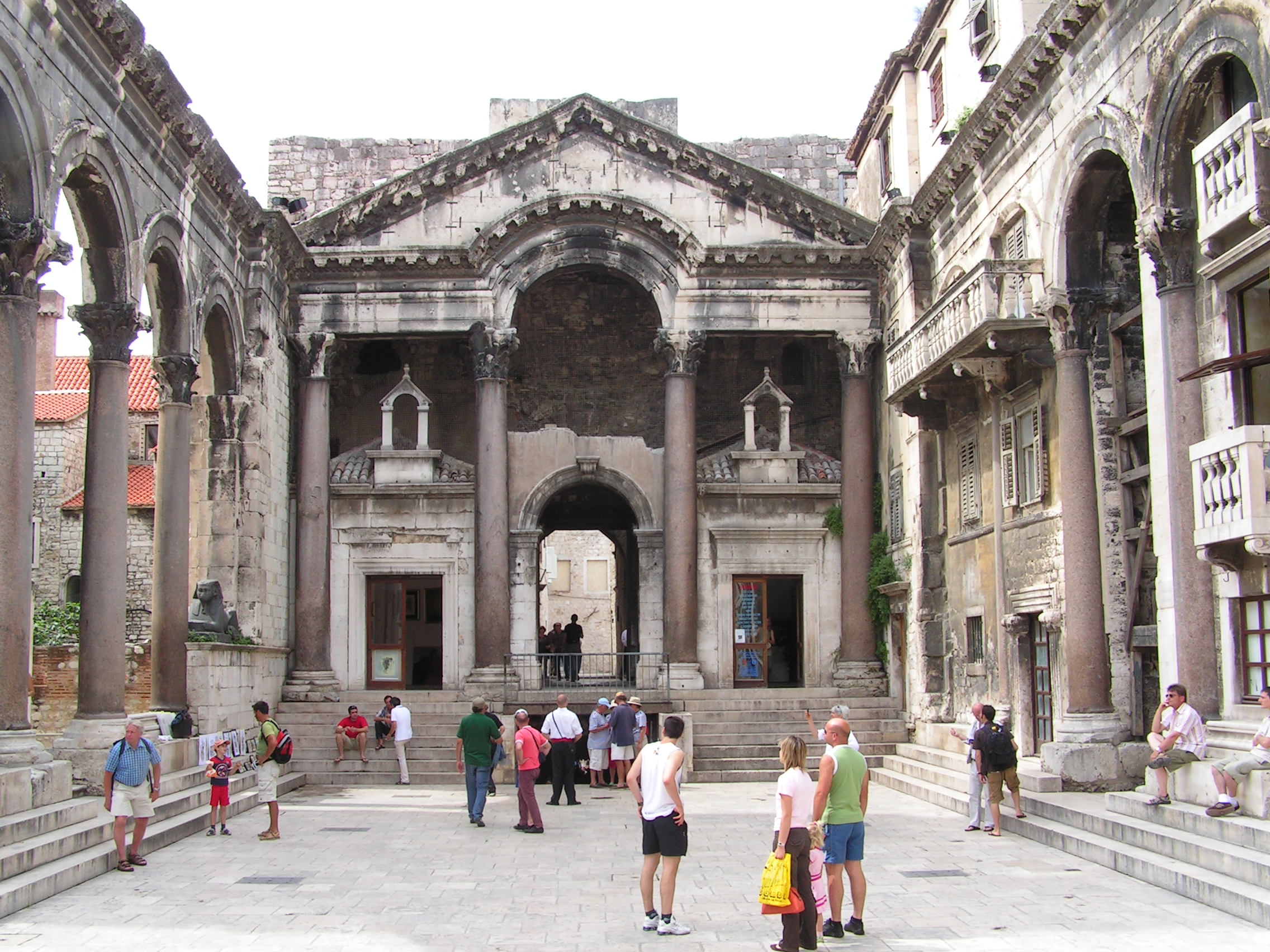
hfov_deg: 49.0
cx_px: 635
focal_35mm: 38
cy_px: 476
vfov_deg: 37.7
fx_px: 1394
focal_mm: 6.3
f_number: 5.6
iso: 50
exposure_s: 1/60
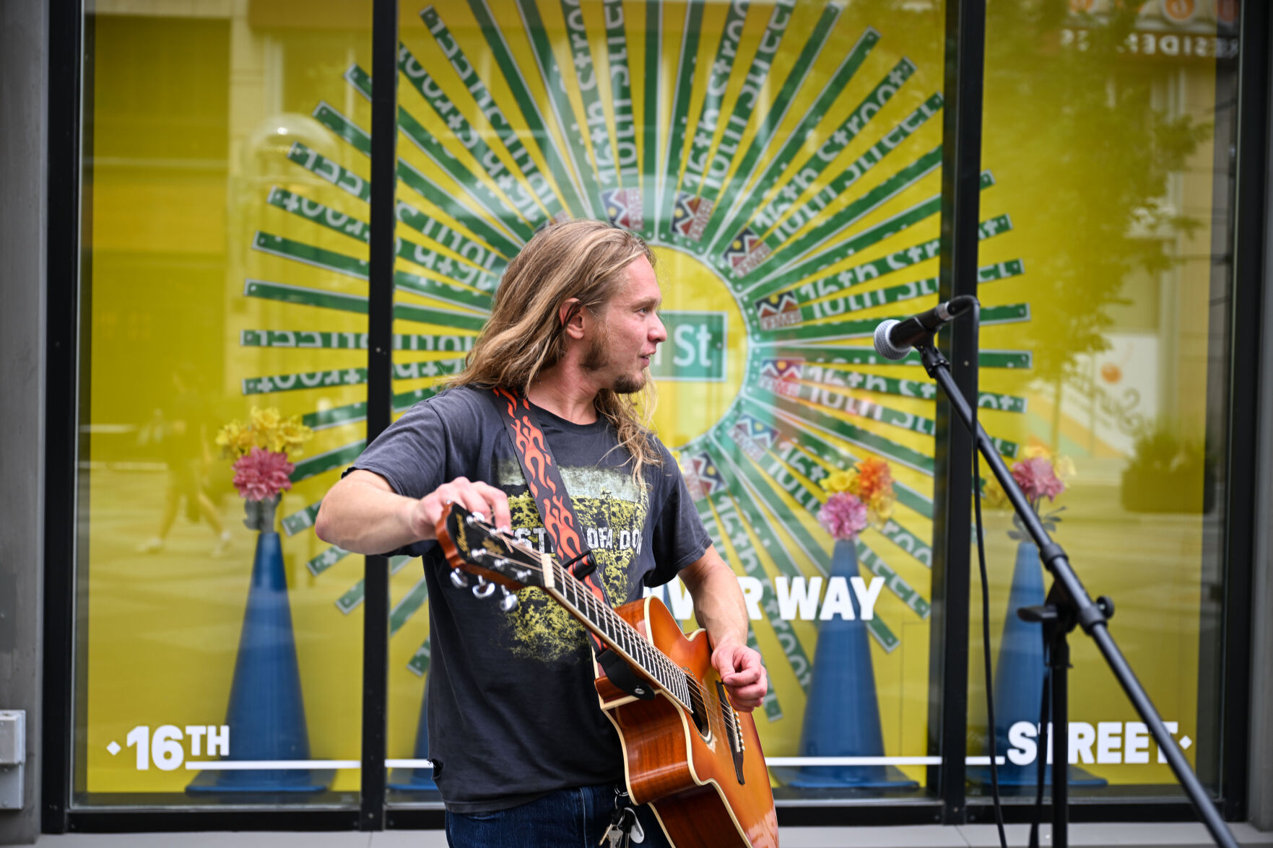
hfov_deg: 47.4
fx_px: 1450
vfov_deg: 32.6
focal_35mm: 41
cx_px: 636
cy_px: 424
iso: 64
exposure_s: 1/250
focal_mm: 41
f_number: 2.8
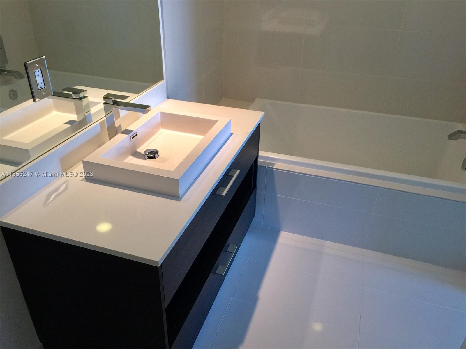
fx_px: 390
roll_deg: -1.0
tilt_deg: -31.3
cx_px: 233
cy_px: 174
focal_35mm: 29
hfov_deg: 61.7
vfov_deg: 48.2
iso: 40
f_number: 2.2
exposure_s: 1/30
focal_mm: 4.15
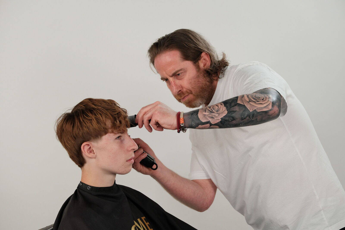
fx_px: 719
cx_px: 172
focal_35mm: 75
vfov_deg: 18.2
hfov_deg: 27.0
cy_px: 115
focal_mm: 50
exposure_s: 1/125
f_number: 4
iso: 1000
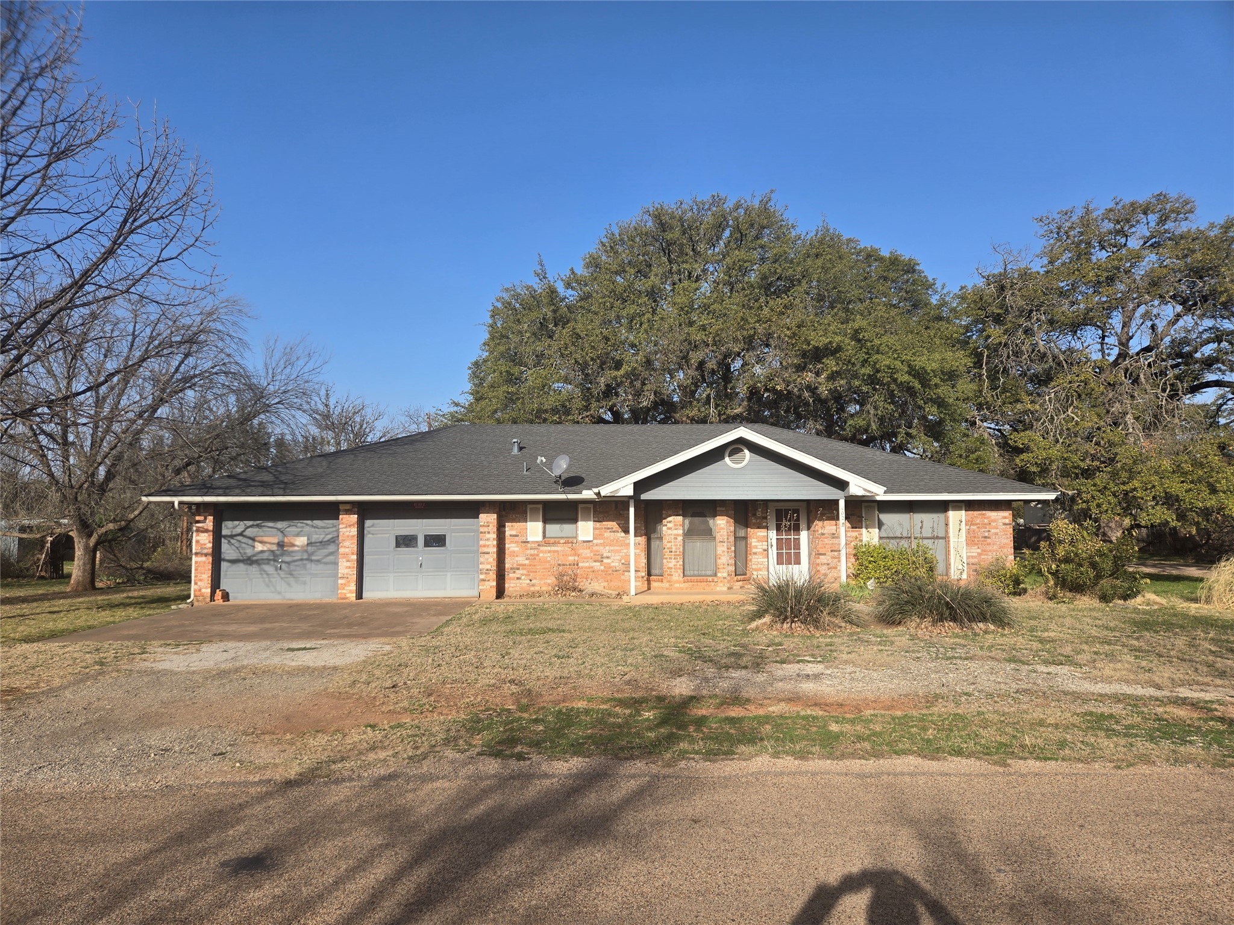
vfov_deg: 58.9
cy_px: 462
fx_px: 820
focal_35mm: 23
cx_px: 617
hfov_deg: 73.9
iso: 25
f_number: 1.8
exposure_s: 1/1704
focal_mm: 5.4
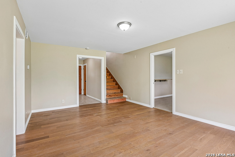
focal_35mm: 17
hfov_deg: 93.3
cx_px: 118
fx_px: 111
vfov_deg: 70.5
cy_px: 78
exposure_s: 1/20
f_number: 8
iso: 400
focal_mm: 17
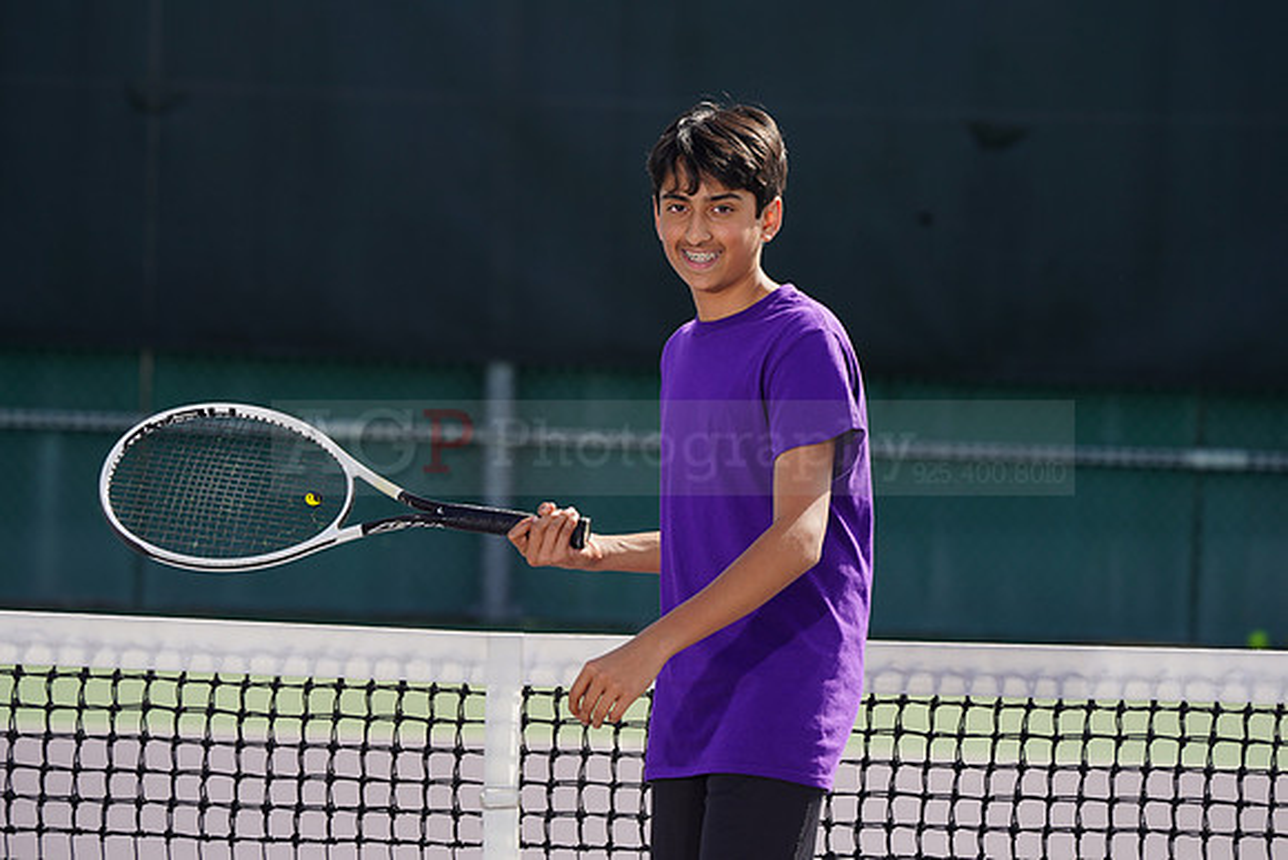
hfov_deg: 8.1
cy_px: 430
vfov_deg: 5.4
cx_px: 644
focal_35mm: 253
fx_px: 9053
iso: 100
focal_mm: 253
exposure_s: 1/250
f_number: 8
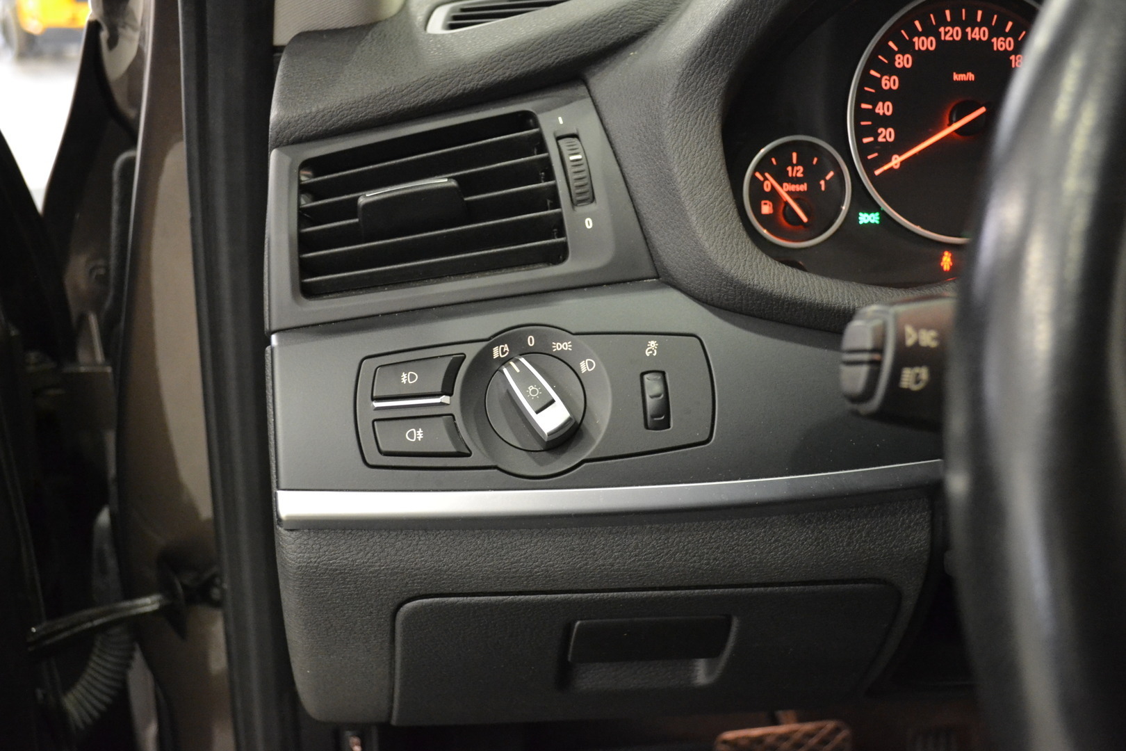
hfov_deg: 53.1
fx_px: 1126
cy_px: 376
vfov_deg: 36.9
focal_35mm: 36
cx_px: 563
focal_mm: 24
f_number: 4
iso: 2200
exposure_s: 1/15
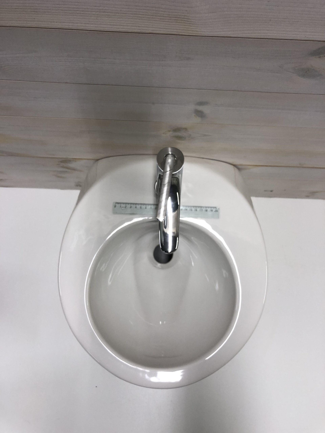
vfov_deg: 63.4
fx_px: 351
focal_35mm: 28
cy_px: 216
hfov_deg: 49.7
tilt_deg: -81.4
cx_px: 162
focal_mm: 3.99
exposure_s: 1/33
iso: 25
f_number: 1.8
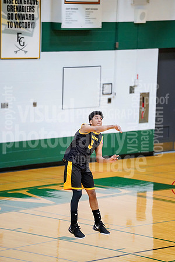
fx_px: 1458
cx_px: 88
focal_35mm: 200
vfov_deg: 10.3
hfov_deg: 6.9
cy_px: 131
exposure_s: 1/1000
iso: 6400
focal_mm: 200
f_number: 3.2
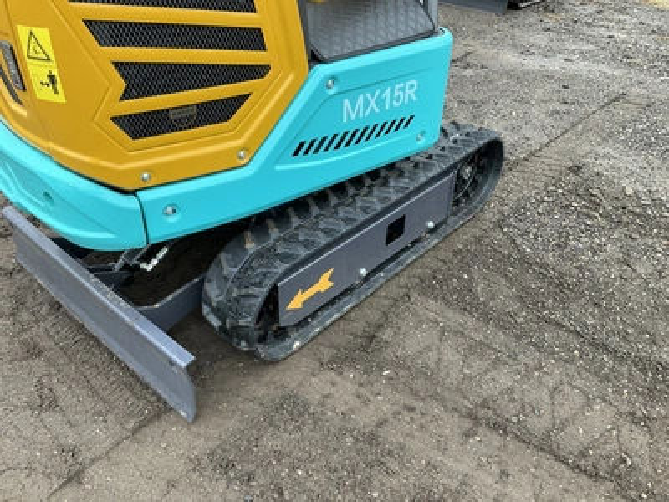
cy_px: 251
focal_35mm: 29
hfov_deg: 61.7
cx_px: 334
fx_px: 560
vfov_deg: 48.2
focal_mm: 3
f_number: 1.8
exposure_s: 1/122
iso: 20
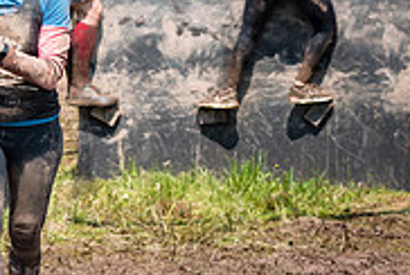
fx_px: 3285
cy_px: 104
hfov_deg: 7.0
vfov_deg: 4.8
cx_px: -222
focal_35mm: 288
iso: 500
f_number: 5.6
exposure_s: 1/1000
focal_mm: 80
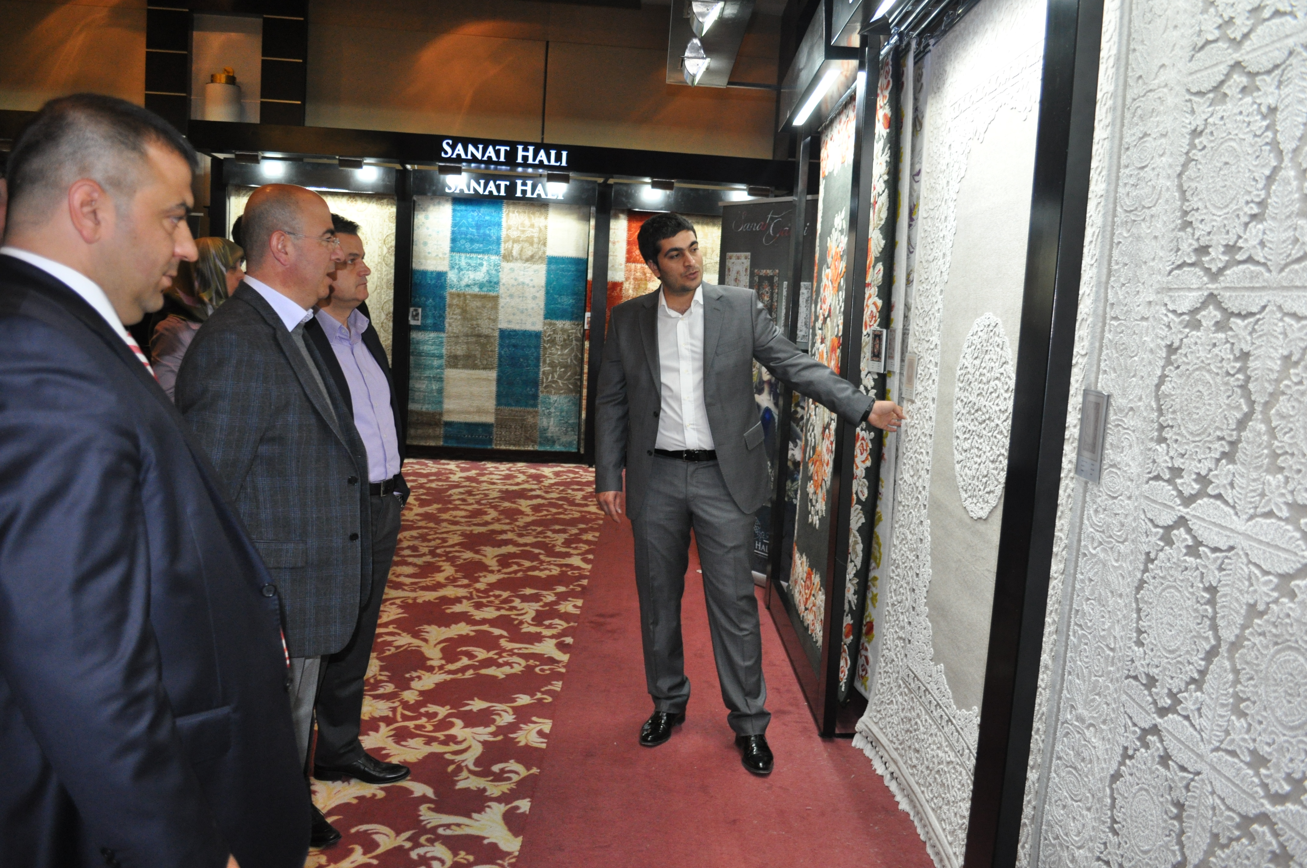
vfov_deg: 47.8
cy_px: 434
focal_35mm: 27
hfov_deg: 67.4
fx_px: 979
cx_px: 654
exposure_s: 1/80
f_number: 3.5
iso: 800
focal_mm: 18
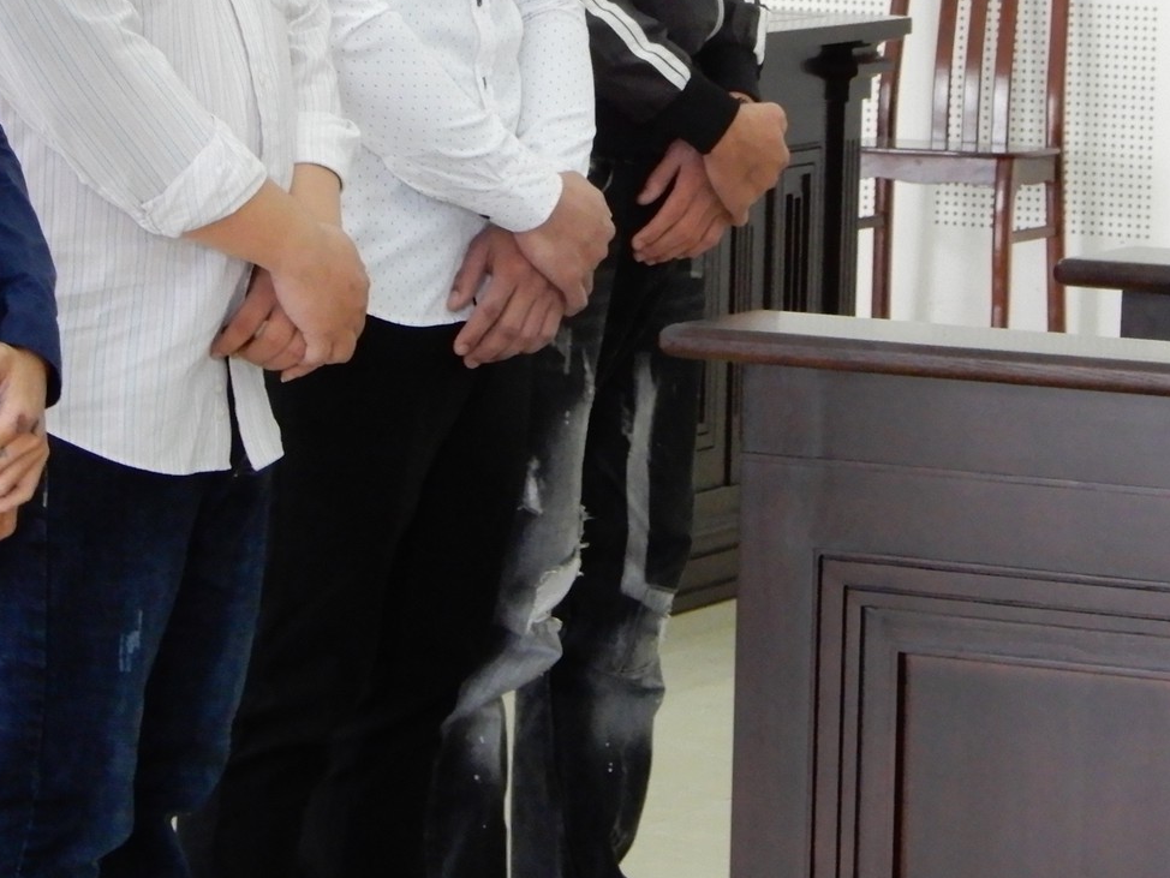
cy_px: 20
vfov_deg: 7.6
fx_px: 6593
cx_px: 605
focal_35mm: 195
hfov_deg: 10.1
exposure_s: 1/15
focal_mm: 16.9
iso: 560
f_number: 5
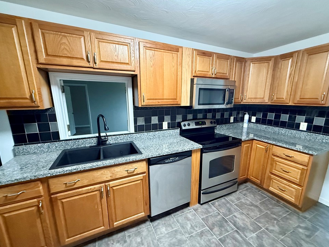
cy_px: 129
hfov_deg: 98.1
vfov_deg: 81.7
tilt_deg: -11.8
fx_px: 143
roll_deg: +0.0
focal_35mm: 15
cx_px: 169
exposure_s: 1/60
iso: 640
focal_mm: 2.22
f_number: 2.2
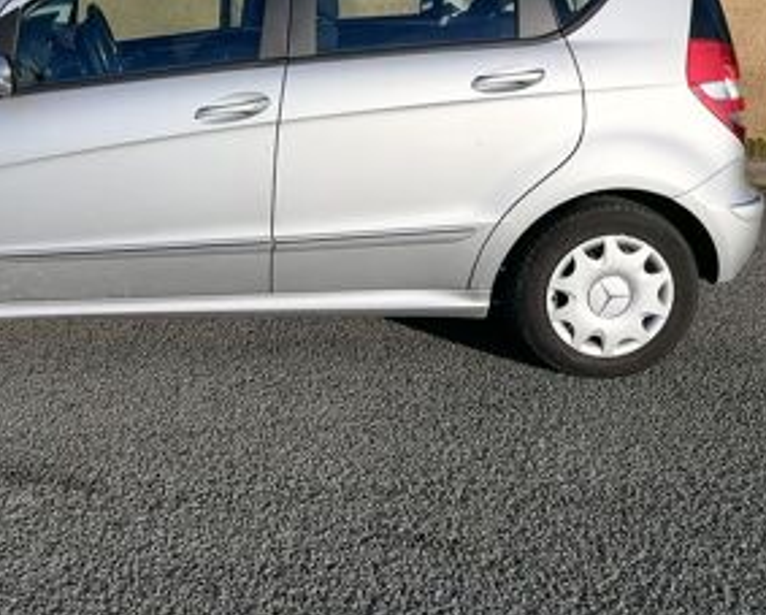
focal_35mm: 43
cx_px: 211
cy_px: 179
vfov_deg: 34.4
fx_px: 976
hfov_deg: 41.8
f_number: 1.8
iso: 50
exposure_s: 1/1862
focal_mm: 5.4
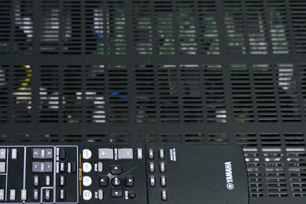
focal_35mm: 101
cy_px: 123
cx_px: 79
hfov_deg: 20.1
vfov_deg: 13.5
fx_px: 858
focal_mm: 48
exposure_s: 1/20
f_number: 5
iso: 250
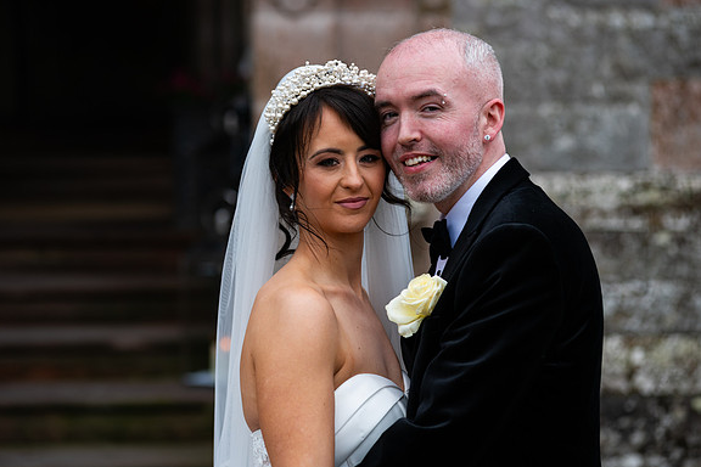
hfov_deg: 15.1
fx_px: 2648
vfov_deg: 10.1
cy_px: 234
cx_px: 349
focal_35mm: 136
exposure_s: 1/160
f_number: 3.5
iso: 160
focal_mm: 135
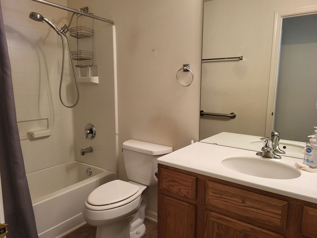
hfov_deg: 67.3
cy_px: 119
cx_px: 158
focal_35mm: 26
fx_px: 238
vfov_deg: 53.1
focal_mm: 5.4
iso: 320
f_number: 1.8
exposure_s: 1/120
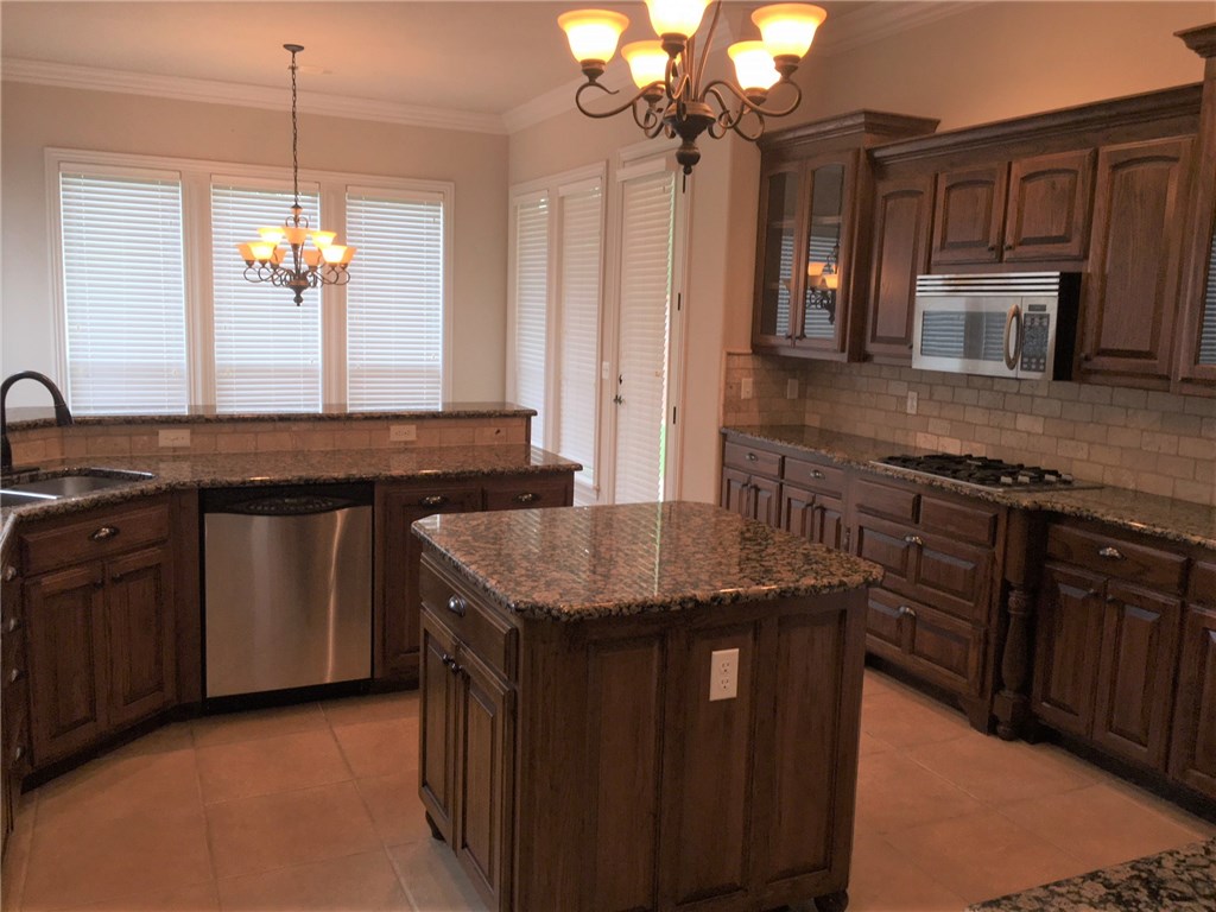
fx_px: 1019
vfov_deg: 48.2
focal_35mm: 29
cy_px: 456
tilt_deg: -7.7
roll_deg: -1.9
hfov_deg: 61.7
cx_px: 608
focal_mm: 4.15
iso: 25
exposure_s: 1/37
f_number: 2.2
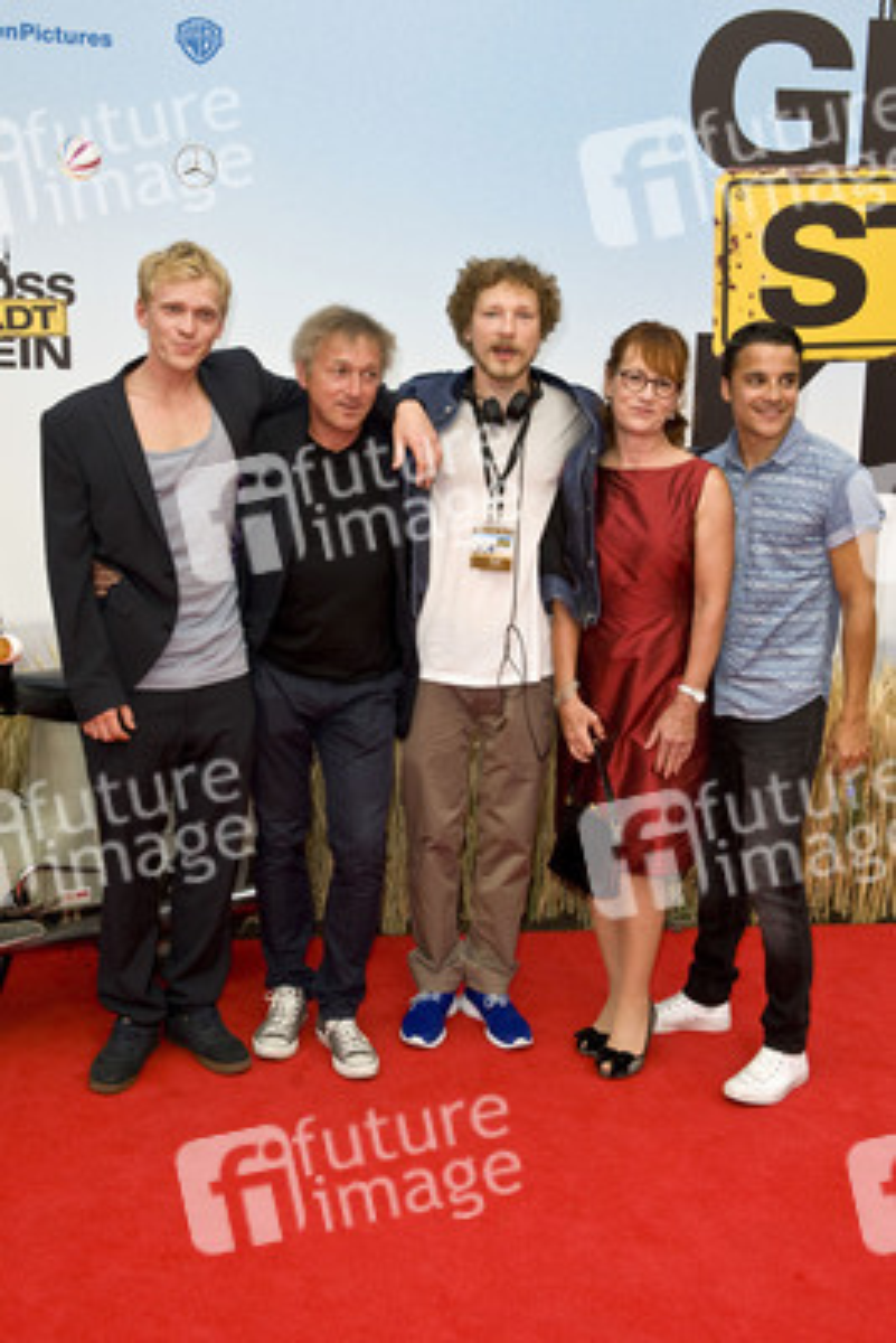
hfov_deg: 35.1
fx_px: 1417
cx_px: 448
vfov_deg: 50.7
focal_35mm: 38
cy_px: 672
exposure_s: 1/320
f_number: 7.1
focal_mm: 38
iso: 800
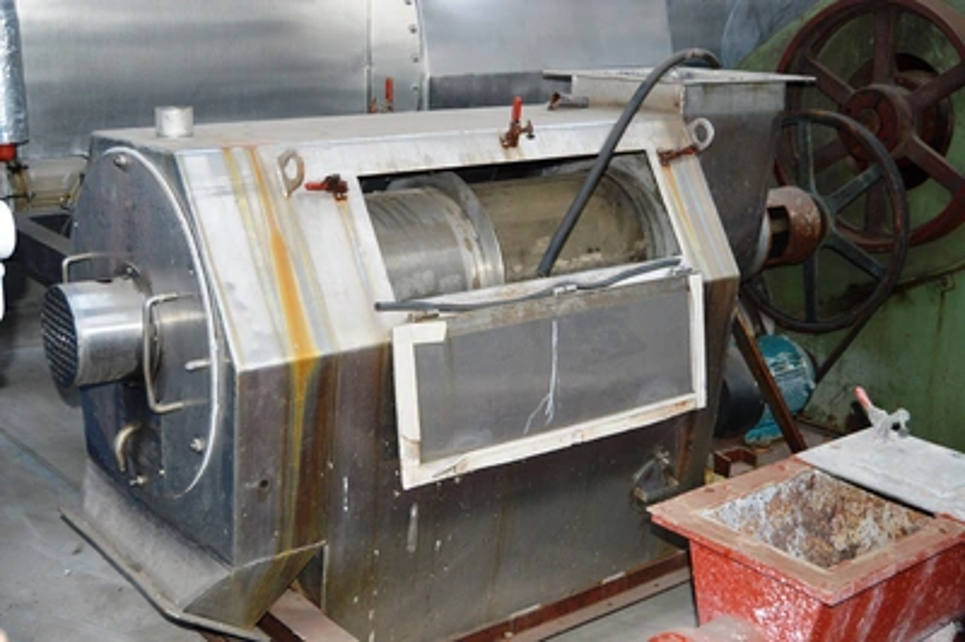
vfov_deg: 29.8
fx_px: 1205
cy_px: 321
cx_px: 482
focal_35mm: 45
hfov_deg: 43.6
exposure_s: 1/60
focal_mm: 30
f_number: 4.2
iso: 720
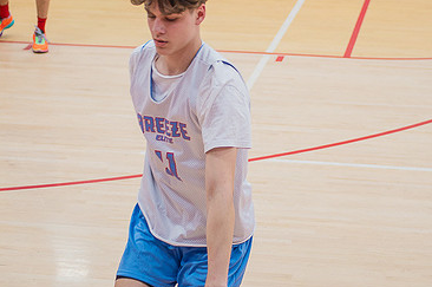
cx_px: 237
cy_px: 87
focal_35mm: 119
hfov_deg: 17.2
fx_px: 1426
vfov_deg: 11.5
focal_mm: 75
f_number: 4.5
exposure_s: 1/250
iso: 1000
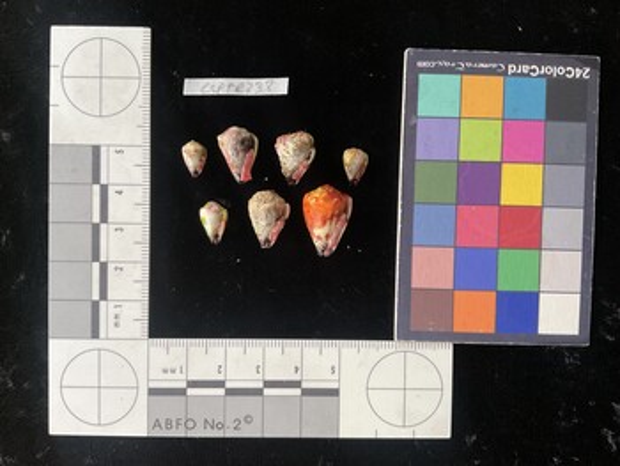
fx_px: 520
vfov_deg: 48.3
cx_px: 310
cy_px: 233
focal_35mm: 29
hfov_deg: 61.6
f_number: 1.8
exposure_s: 1/60
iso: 200
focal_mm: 3
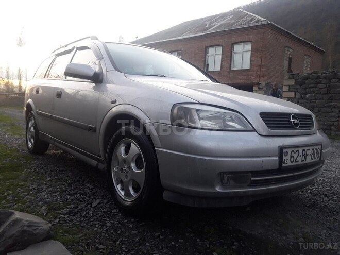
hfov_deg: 63.4
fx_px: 275
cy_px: 128
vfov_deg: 49.7
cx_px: 170
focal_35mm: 28
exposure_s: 1/25
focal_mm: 3.7
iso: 200
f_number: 1.9
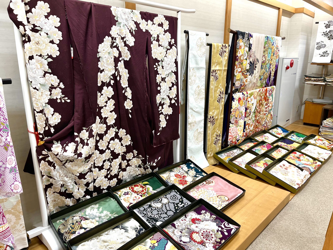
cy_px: 125
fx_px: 250
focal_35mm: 26
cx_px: 166
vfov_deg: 53.1
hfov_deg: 67.3
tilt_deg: -14.7
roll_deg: +0.3
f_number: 1.6
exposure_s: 1/120
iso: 100
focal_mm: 5.1
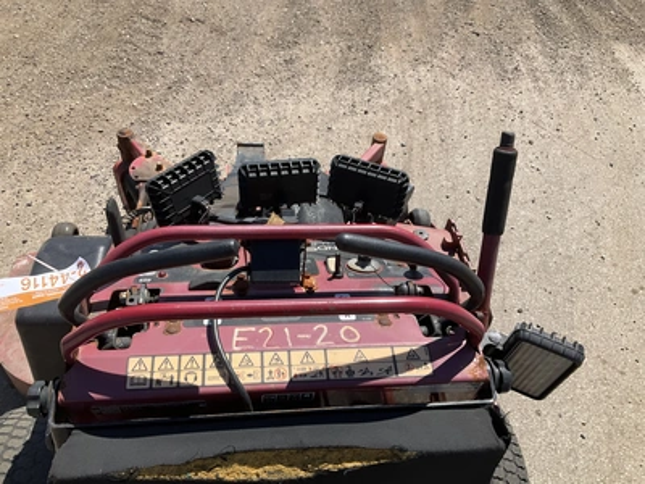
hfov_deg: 61.7
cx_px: 322
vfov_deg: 48.2
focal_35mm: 29
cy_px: 242
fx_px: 540
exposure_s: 1/1490
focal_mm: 3
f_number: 1.8
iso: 25
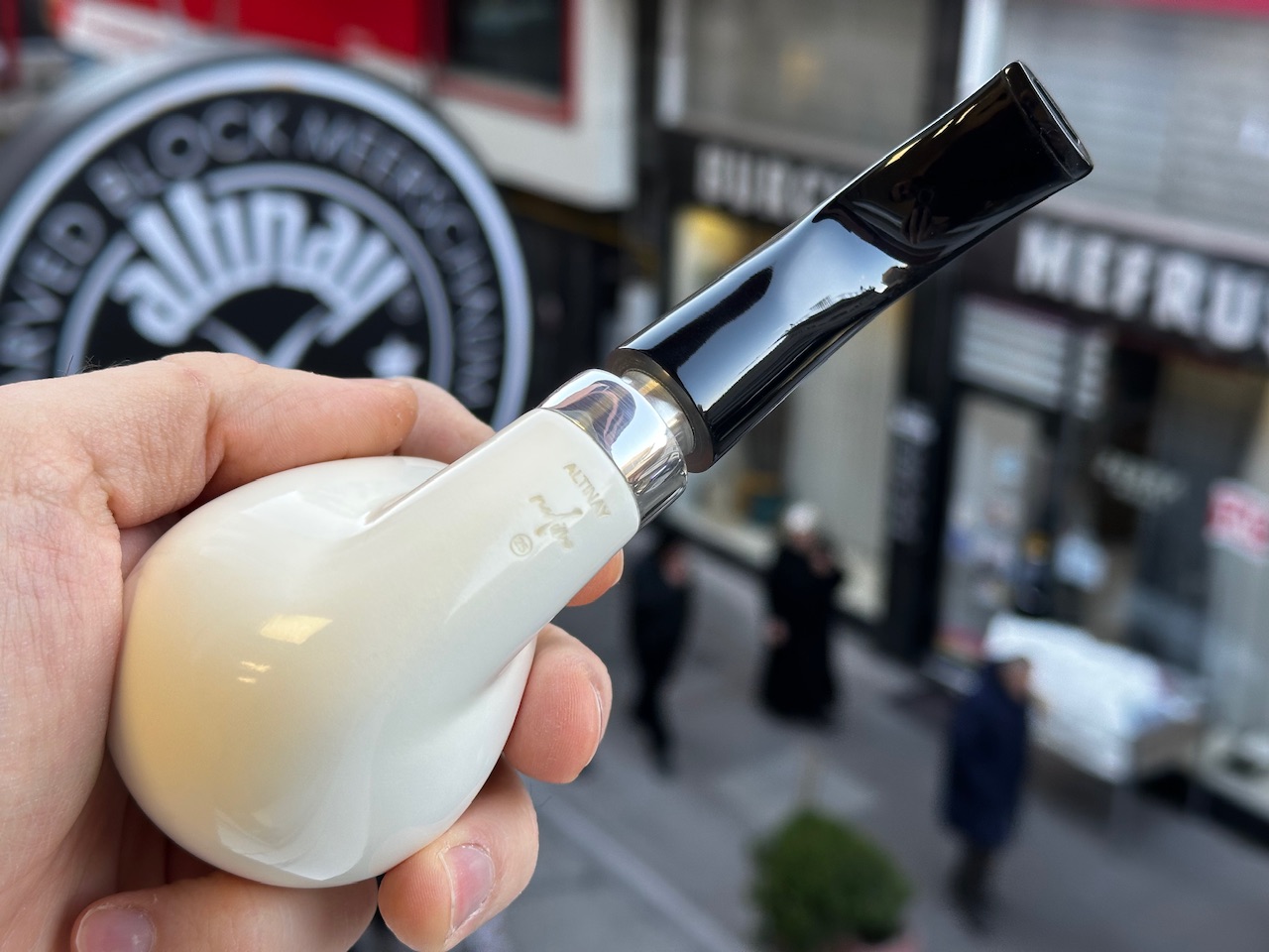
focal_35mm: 48
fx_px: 1760
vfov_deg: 30.3
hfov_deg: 39.7
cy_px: 476
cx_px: 634
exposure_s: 1/100
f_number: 1.78
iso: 50
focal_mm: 6.86
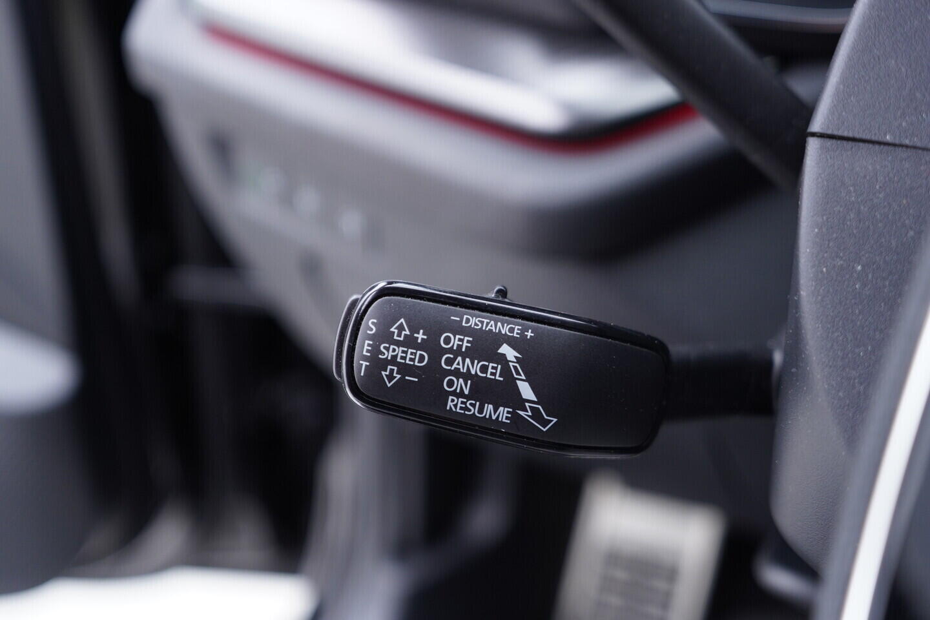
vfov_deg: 36.9
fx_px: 930
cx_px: 465
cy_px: 310
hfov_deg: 53.1
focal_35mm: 36
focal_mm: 24
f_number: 2.8
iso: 400
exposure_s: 1/40
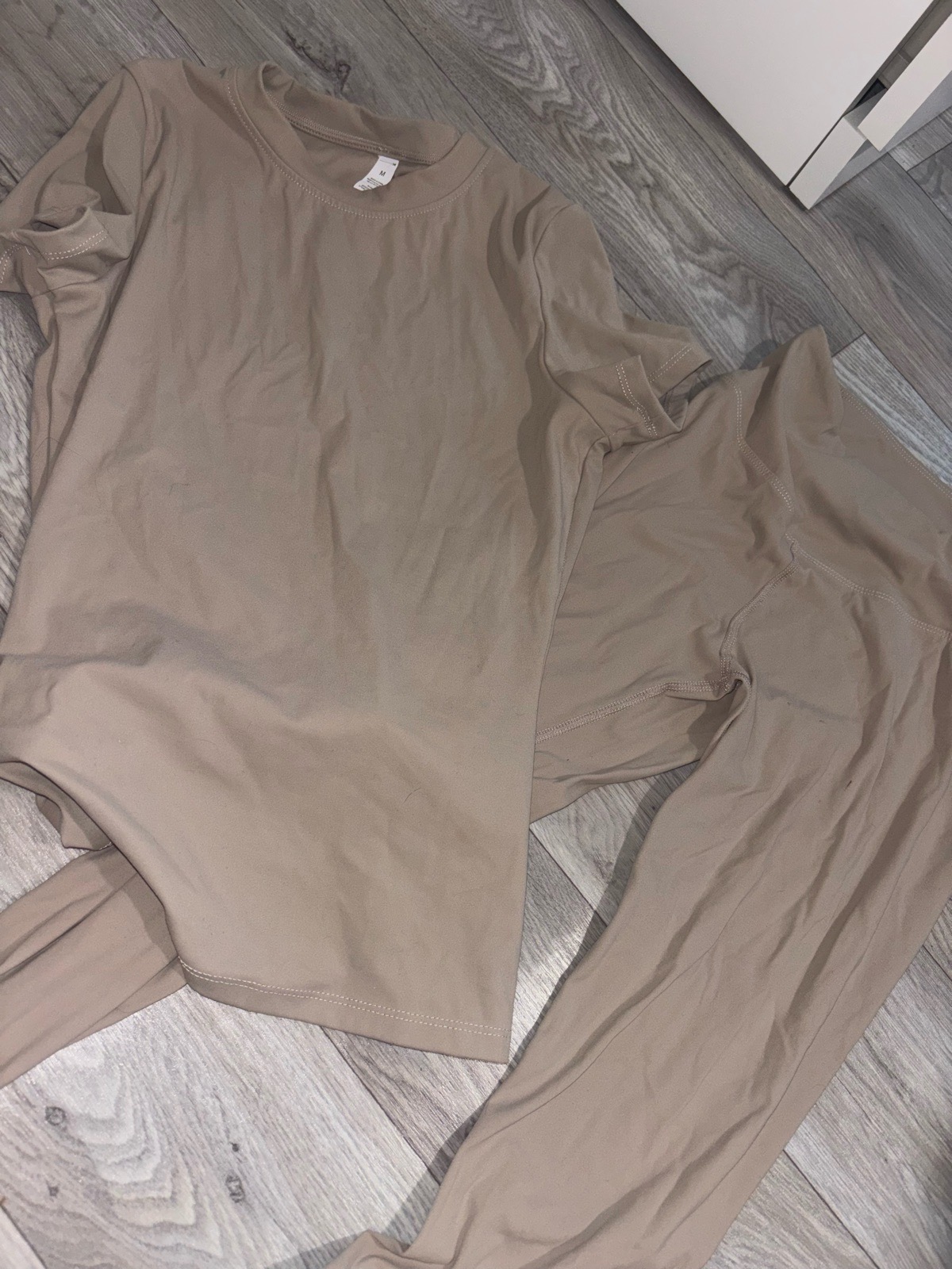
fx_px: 953
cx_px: 476
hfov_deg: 53.1
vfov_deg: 67.3
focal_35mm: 26
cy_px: 634
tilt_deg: -66.6
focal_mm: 5.96
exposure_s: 1/33
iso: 64
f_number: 1.6
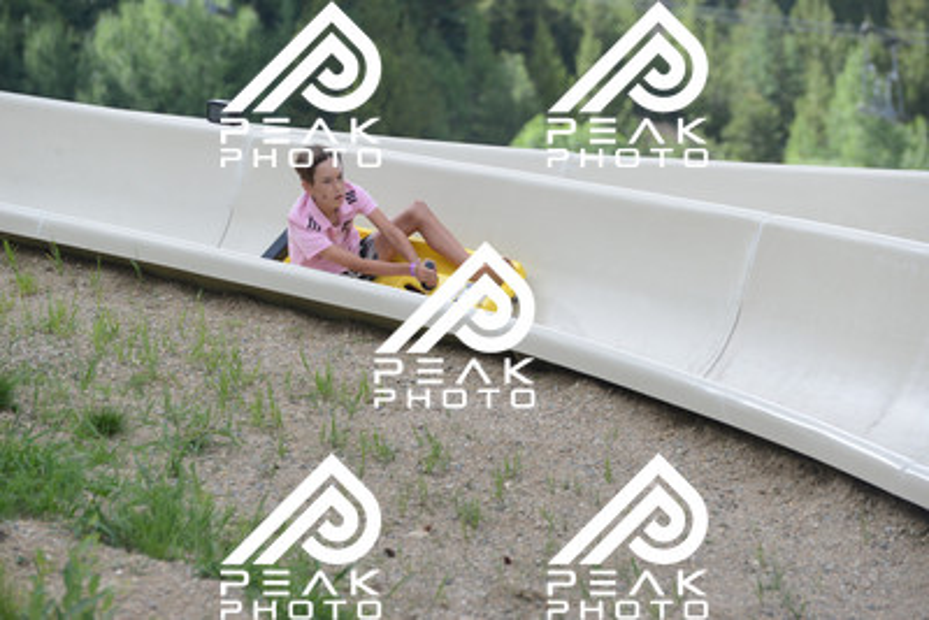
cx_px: 464
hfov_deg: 10.5
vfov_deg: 7.0
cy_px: 310
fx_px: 5034
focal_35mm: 195
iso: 1400
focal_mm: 195
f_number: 6.3
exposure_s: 1/1250
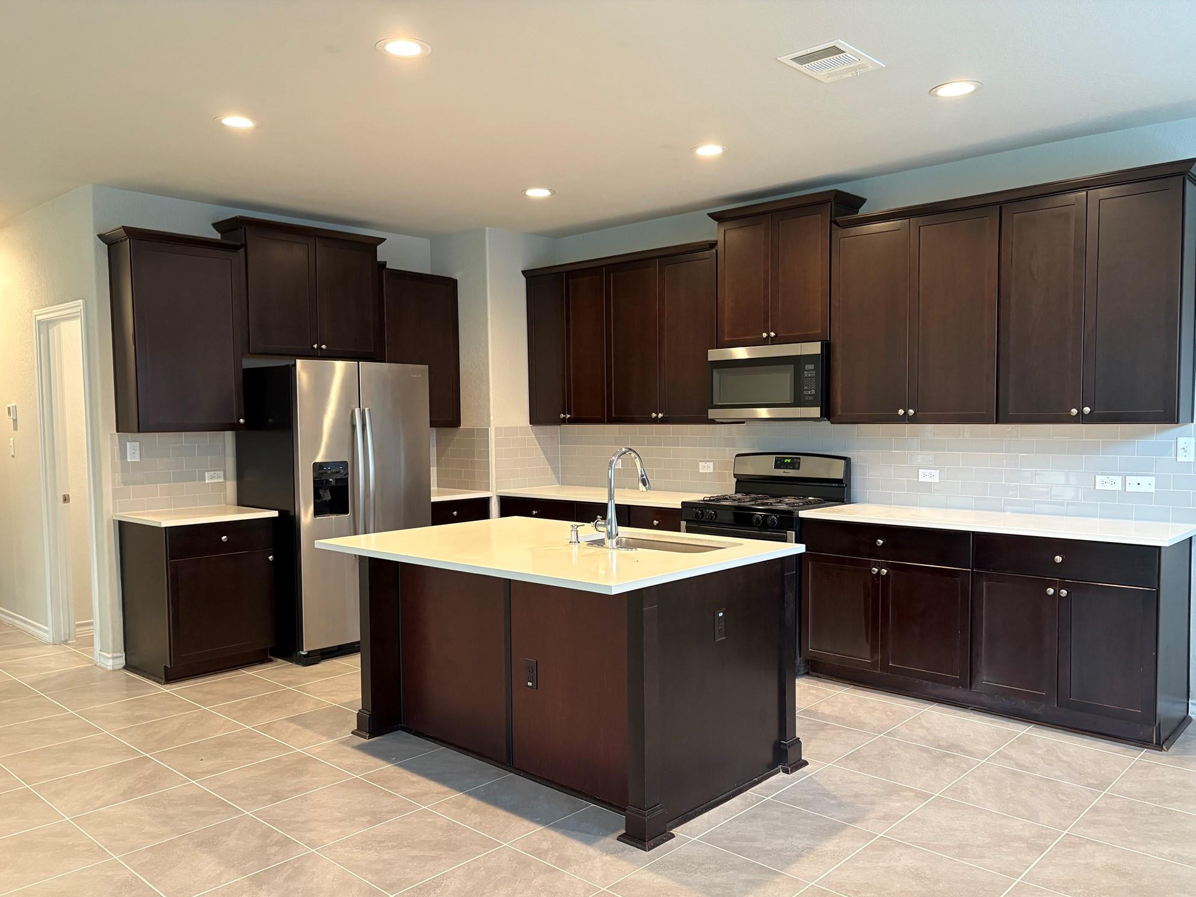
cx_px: 615
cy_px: 464
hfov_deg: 65.3
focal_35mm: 27
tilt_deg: -2.8
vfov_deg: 51.3
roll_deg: +0.9
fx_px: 933
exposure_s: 1/60
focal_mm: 5.96
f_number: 1.6
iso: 250
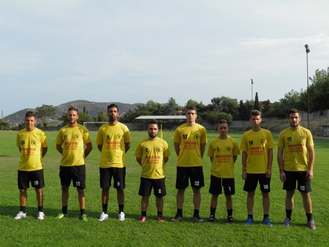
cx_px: 164
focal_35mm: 39
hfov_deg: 47.9
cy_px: 124
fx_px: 371
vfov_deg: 36.8
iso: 50
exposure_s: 1/250
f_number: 5.7
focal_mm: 7.1
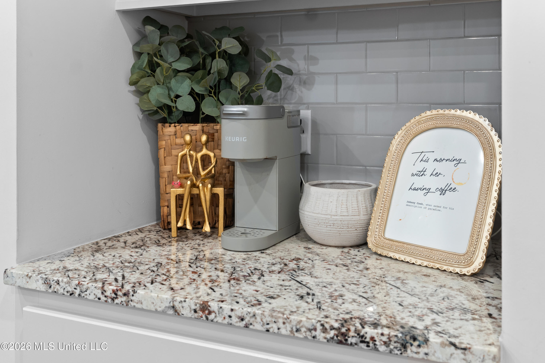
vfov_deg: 33.4
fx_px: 606
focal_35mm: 40
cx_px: 272
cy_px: 182
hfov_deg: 48.5
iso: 320
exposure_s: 1/6
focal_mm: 27
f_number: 5
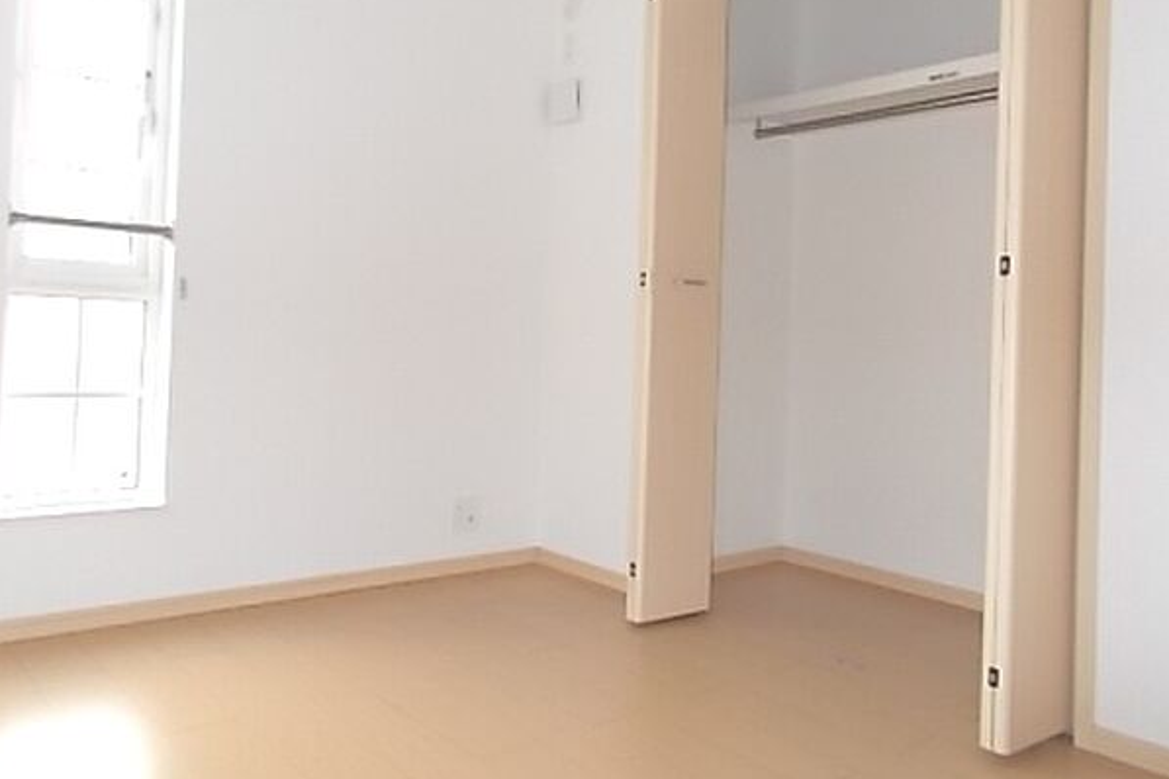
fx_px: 942
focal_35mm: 29
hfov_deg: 63.7
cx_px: 580
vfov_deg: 44.8
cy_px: 331
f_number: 3.2
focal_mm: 4.6
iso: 200
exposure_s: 1/25
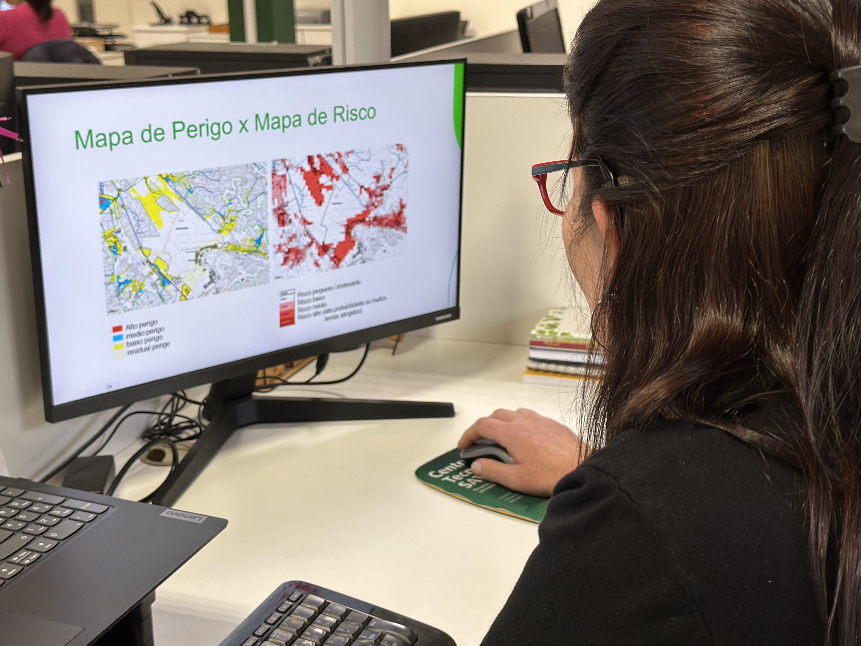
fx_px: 1219
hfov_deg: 38.9
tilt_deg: -16.8
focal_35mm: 49
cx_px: 432
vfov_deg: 29.7
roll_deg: +0.9
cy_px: 328
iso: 64
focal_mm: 6.86
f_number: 1.78
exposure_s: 1/60
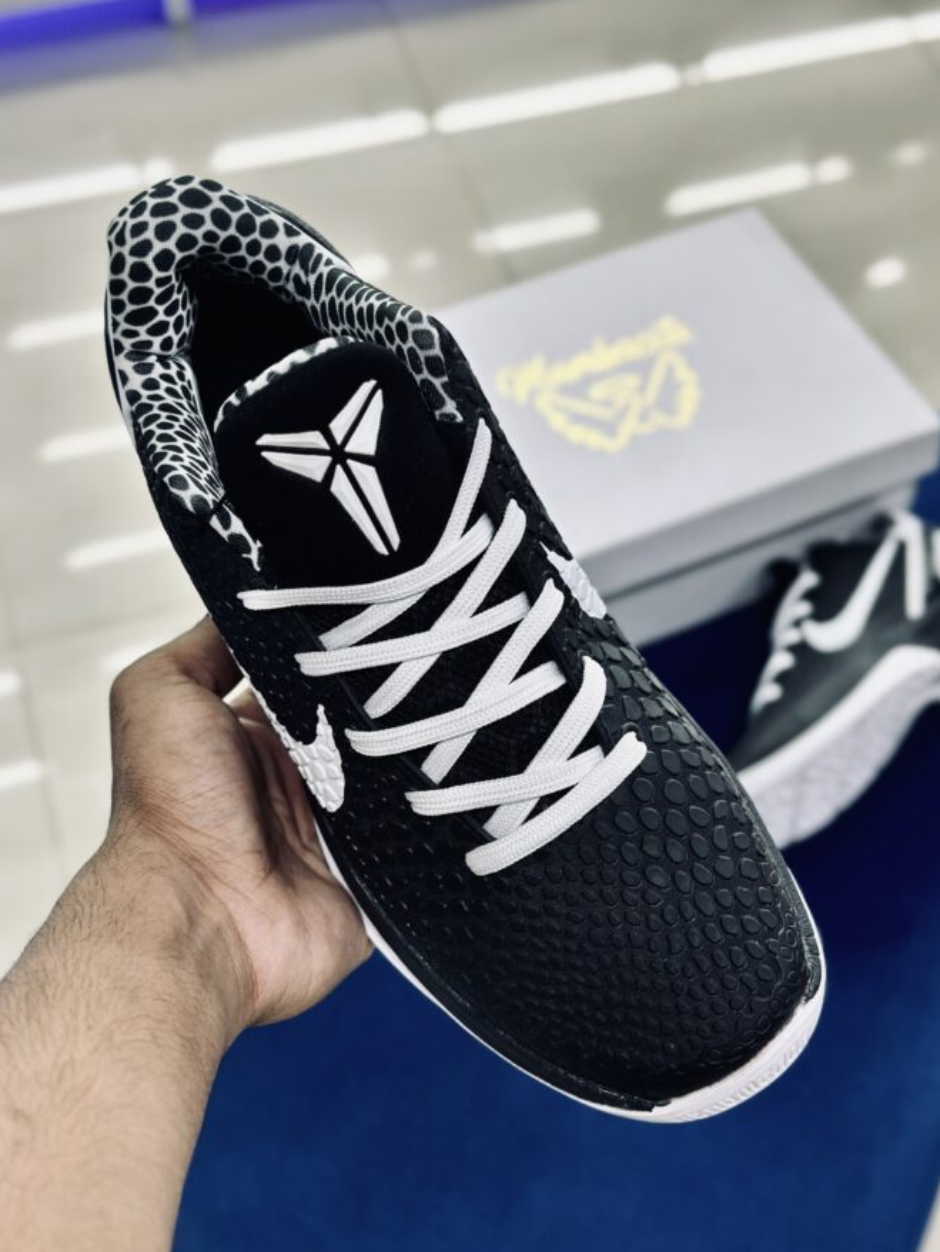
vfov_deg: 37.5
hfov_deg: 28.6
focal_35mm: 51
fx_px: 1846
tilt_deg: -52.5
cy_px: 654
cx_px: 469
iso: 64
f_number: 1.78
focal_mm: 6.86
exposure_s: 1/104
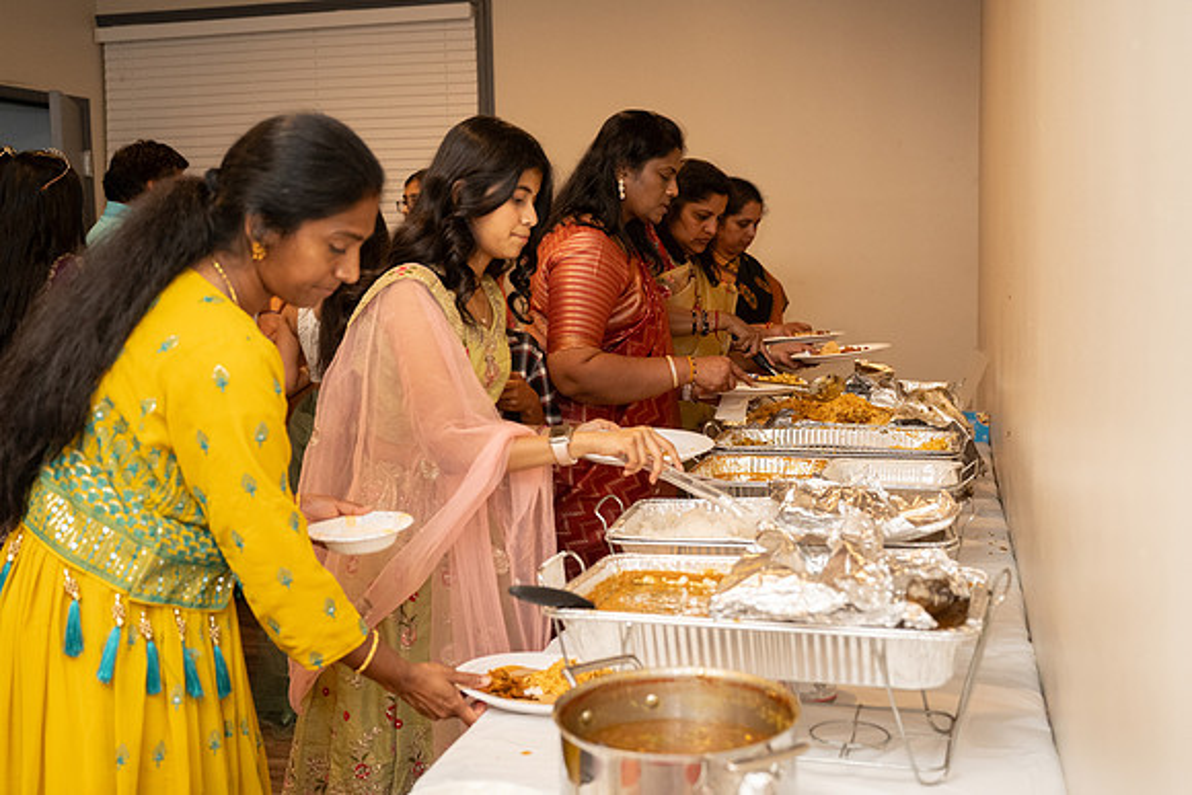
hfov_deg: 47.0
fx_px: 1370
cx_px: 596
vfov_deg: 32.4
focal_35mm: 41
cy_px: 398
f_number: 3.5
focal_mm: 39
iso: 1000
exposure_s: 1/160
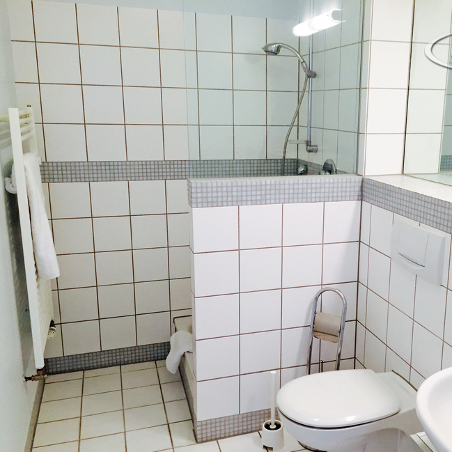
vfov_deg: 47.2
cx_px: 299
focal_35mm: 35
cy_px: 230
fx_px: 517
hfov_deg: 46.5
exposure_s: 1/33
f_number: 2.2
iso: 100
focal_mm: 4.15
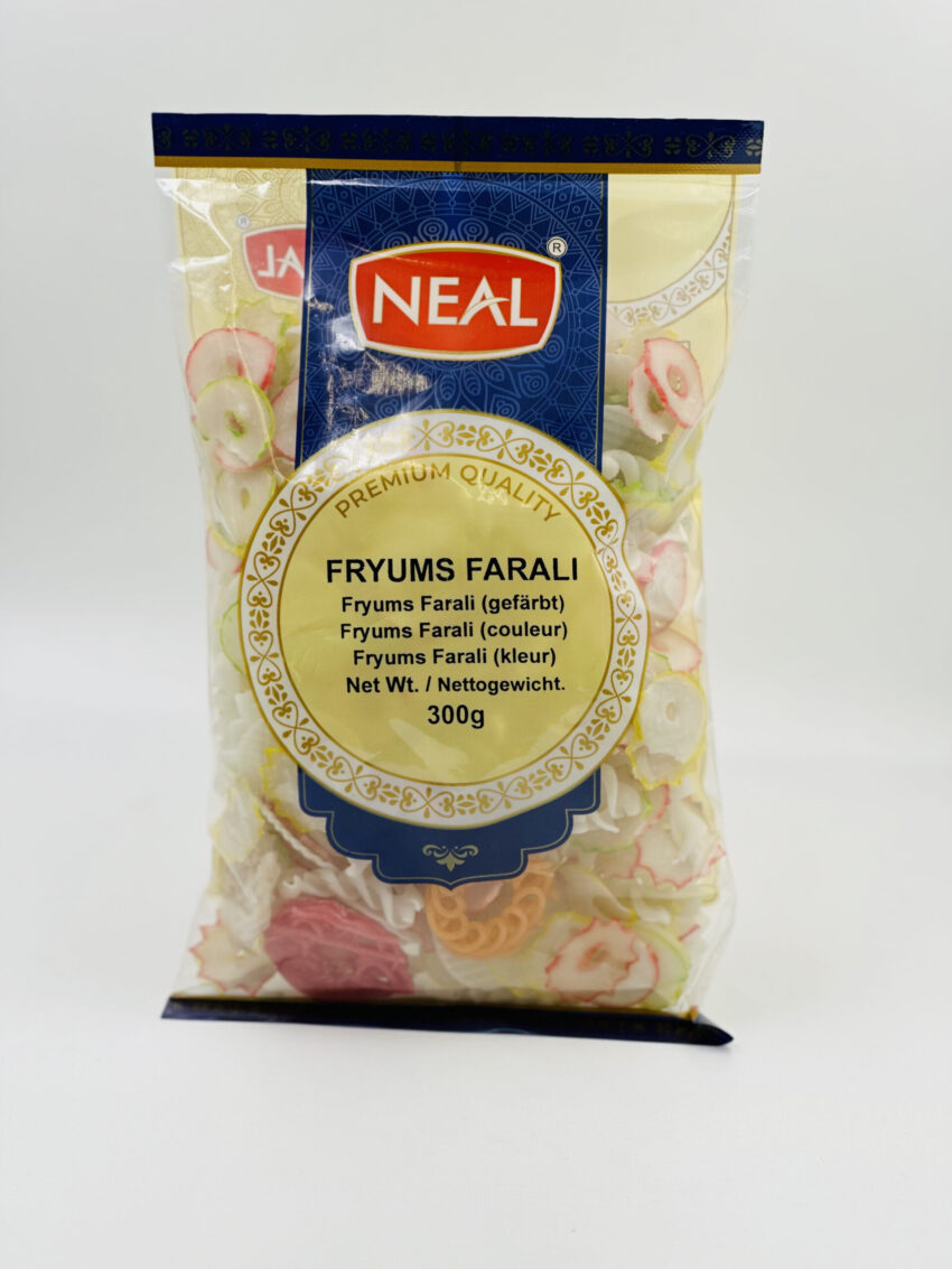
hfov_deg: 19.1
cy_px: 634
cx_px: 476
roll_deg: -1.9
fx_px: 2823
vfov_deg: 25.3
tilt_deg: -17.9
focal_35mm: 77
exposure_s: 1/100
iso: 25
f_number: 2.8
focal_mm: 9
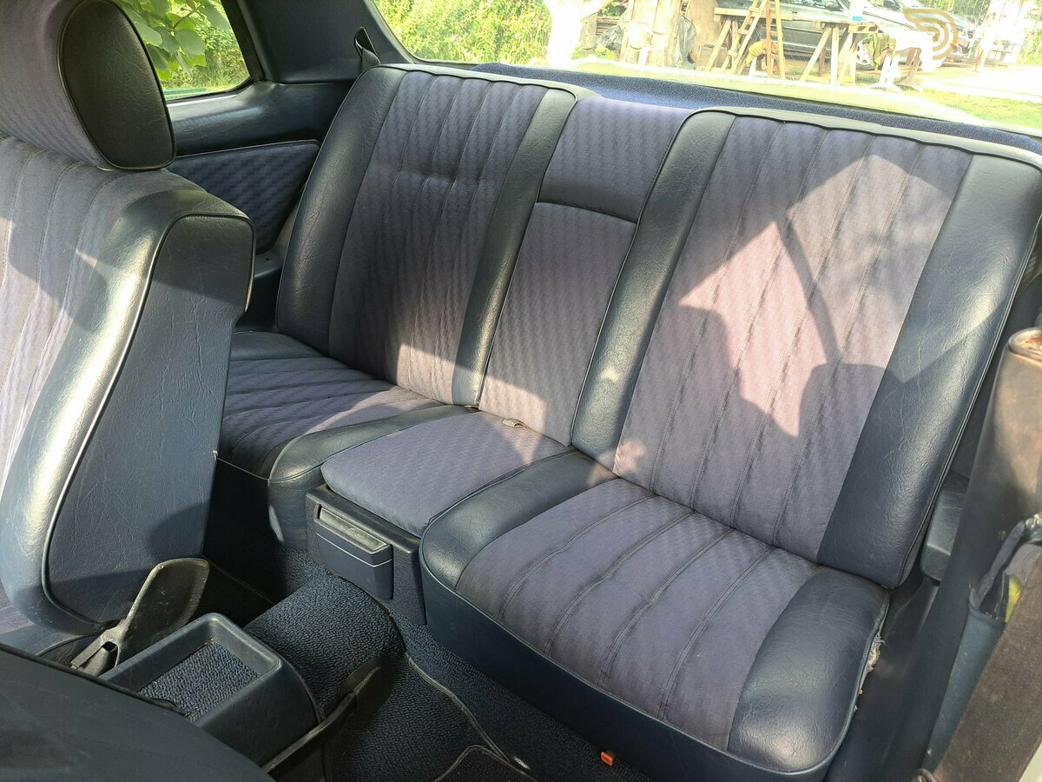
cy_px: 391
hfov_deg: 71.6
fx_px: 722
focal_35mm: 24
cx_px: 521
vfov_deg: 56.8
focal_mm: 5.23
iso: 50
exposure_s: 1/50
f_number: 1.8
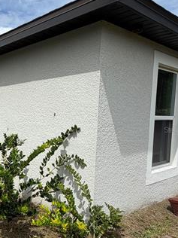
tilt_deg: -5.5
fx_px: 233
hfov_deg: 35.6
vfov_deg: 53.9
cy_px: 130
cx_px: -18
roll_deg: +1.6
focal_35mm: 34
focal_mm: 2.22
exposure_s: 1/1259
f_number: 2.2
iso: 20
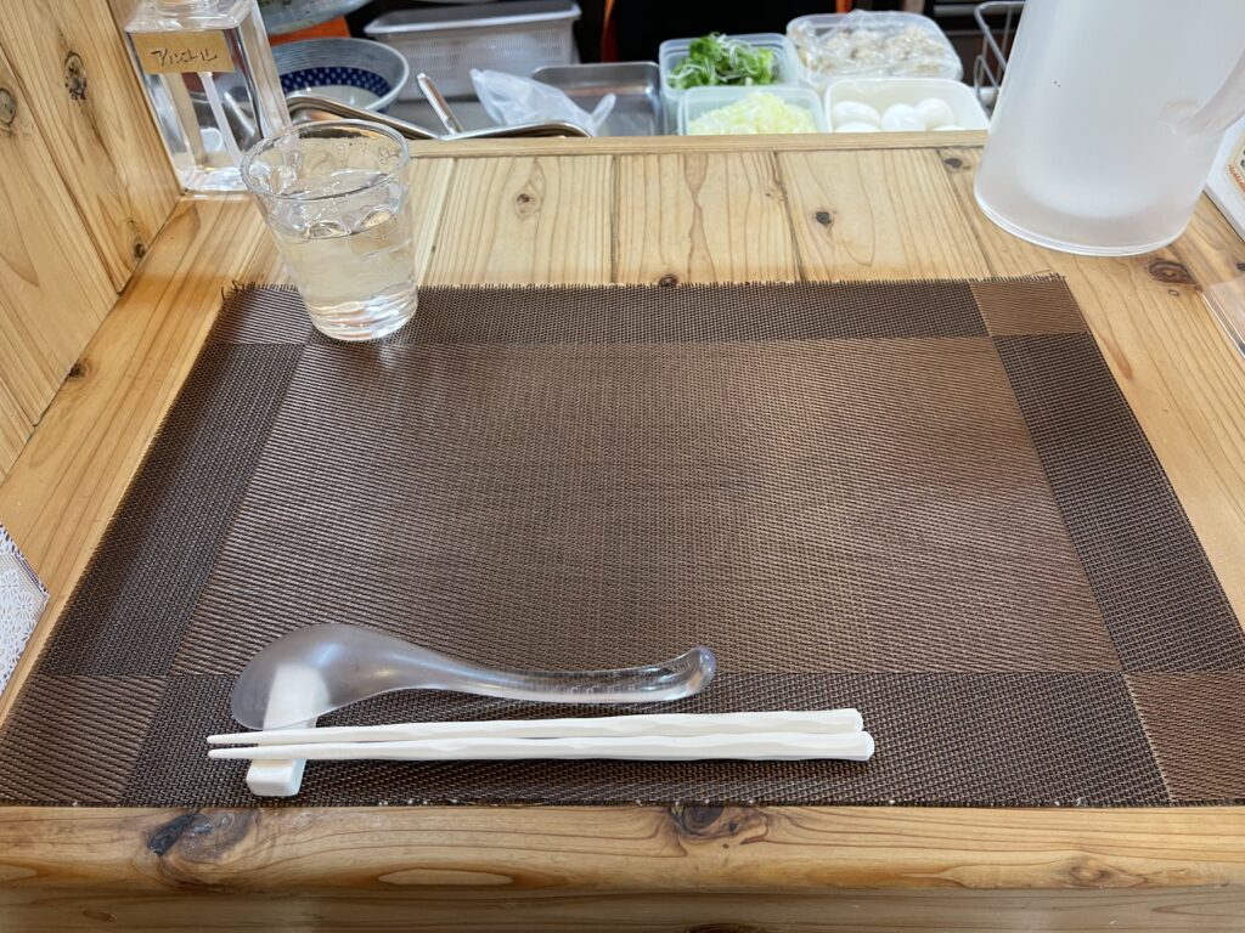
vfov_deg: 53.1
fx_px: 935
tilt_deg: -46.7
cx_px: 622
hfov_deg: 67.3
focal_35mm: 26
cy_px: 466
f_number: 1.6
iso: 125
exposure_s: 1/99
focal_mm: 5.1
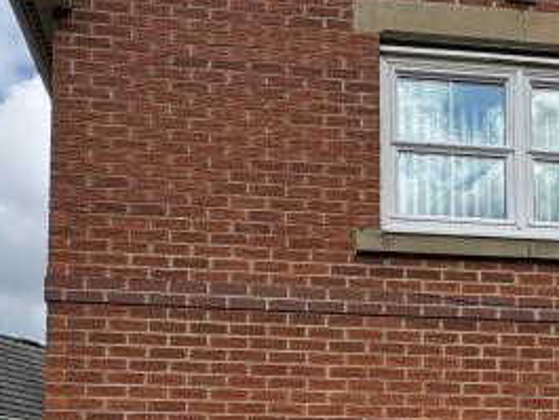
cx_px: 380
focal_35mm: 54
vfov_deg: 23.7
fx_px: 872
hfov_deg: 35.1
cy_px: 551
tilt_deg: +4.9
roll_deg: +0.6
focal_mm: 2.22
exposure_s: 1/675
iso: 40
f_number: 2.2
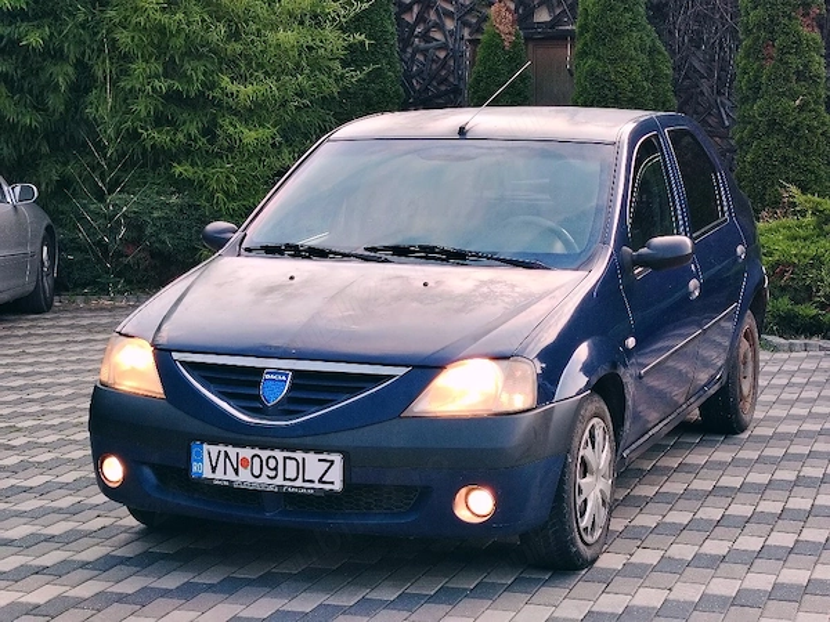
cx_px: 415
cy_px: 311
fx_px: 1702
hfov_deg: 27.4
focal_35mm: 71
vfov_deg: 20.7
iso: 100
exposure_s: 1/119
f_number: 1.75
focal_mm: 5.25
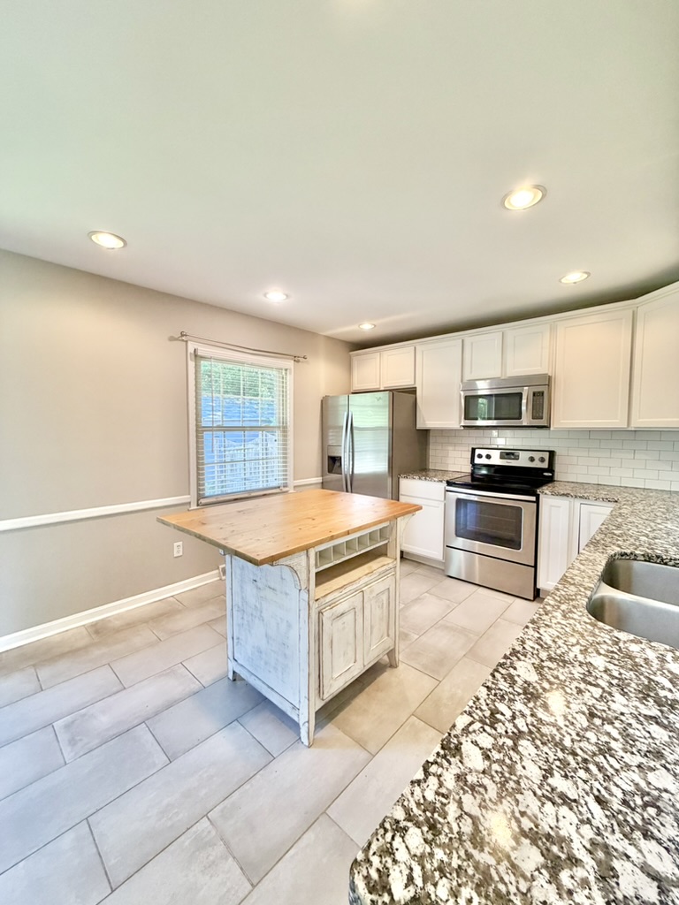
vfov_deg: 102.1
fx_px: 366
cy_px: 452
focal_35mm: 14
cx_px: 340
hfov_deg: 85.7
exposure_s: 1/120
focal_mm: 2.22
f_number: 2.2
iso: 320
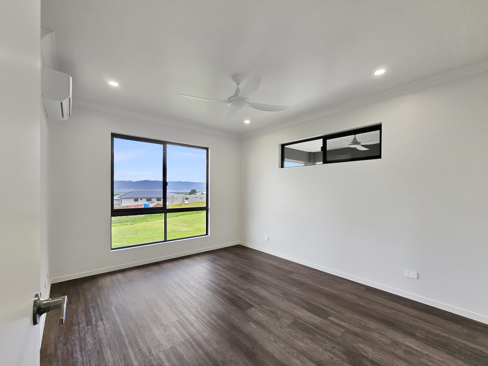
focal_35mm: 13
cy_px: 183
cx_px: 244
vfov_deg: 89.9
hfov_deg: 106.2
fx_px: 183
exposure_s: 1/359
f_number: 2.2
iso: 200
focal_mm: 2.2
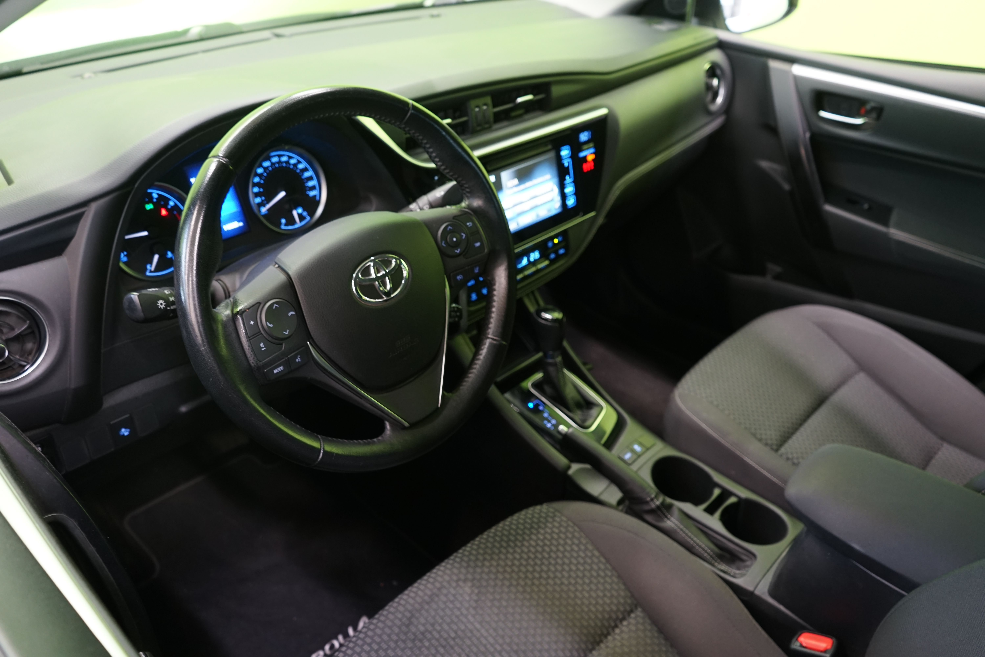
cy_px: 328
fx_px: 766
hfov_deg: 65.5
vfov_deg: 46.4
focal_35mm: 28
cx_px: 492
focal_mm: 28
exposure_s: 1/10
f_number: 4.5
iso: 800
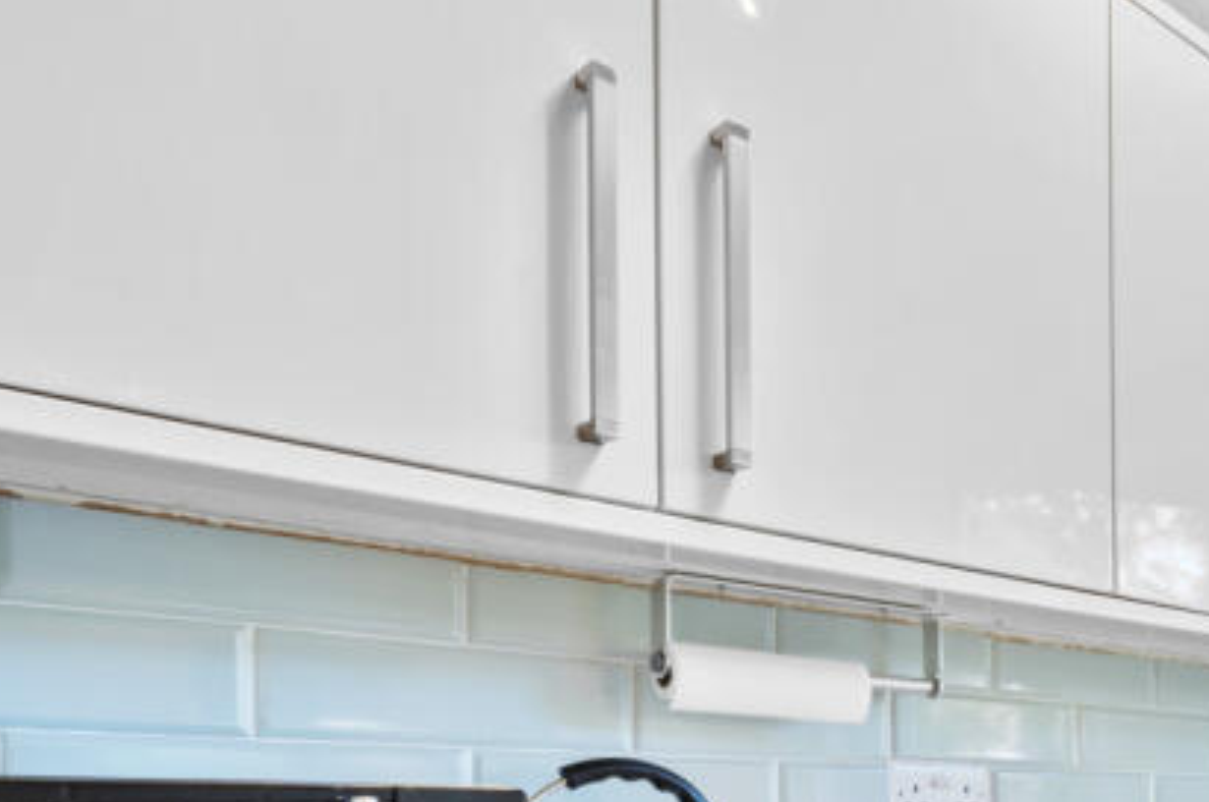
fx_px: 1174
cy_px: 833
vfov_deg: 33.9
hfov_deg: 39.7
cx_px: 1439
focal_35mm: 35
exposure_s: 2.5
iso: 250
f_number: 16
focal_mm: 14
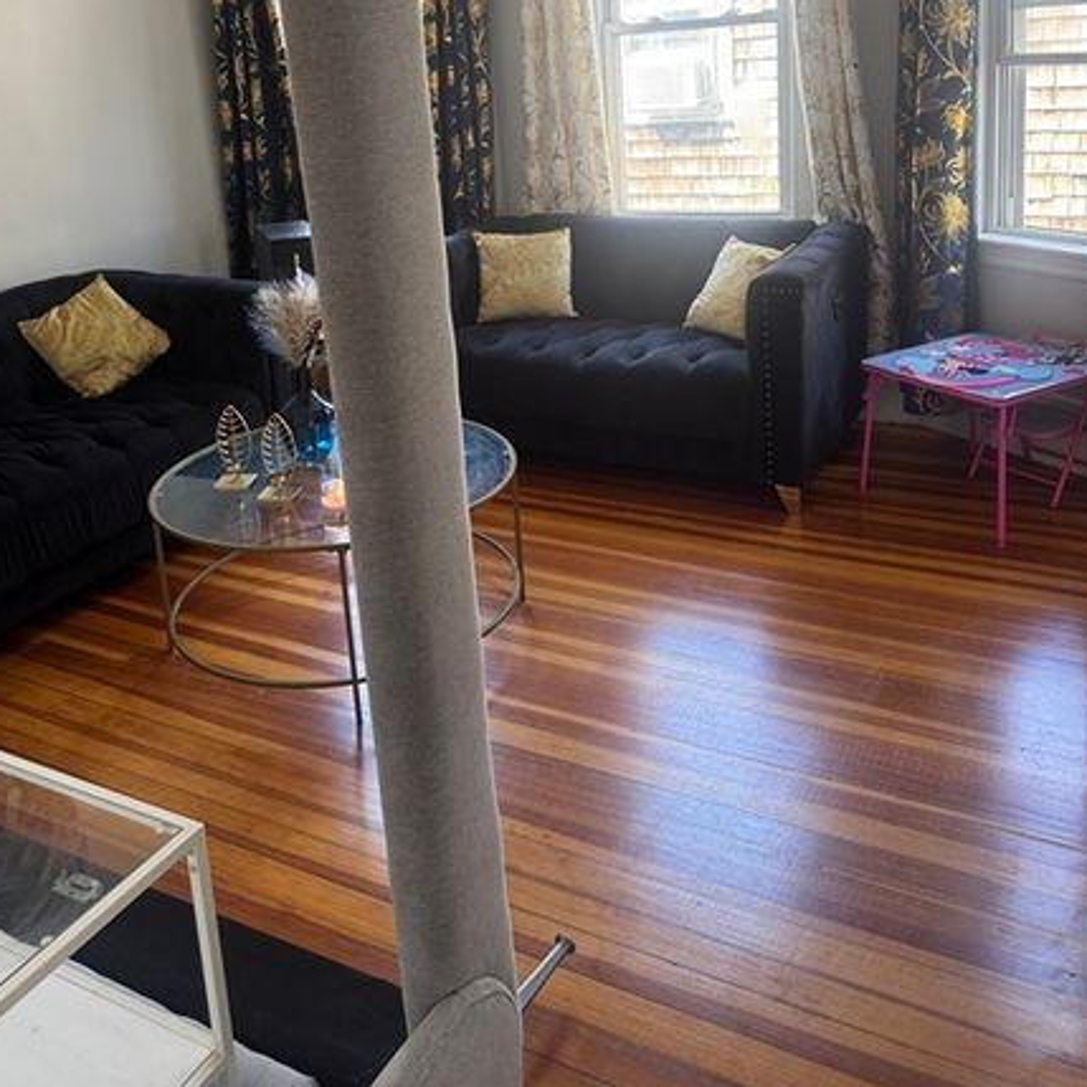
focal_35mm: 33
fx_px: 1172
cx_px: 459
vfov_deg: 47.9
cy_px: 272
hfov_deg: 49.6
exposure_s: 1/60
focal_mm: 6.76
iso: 125
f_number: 1.78
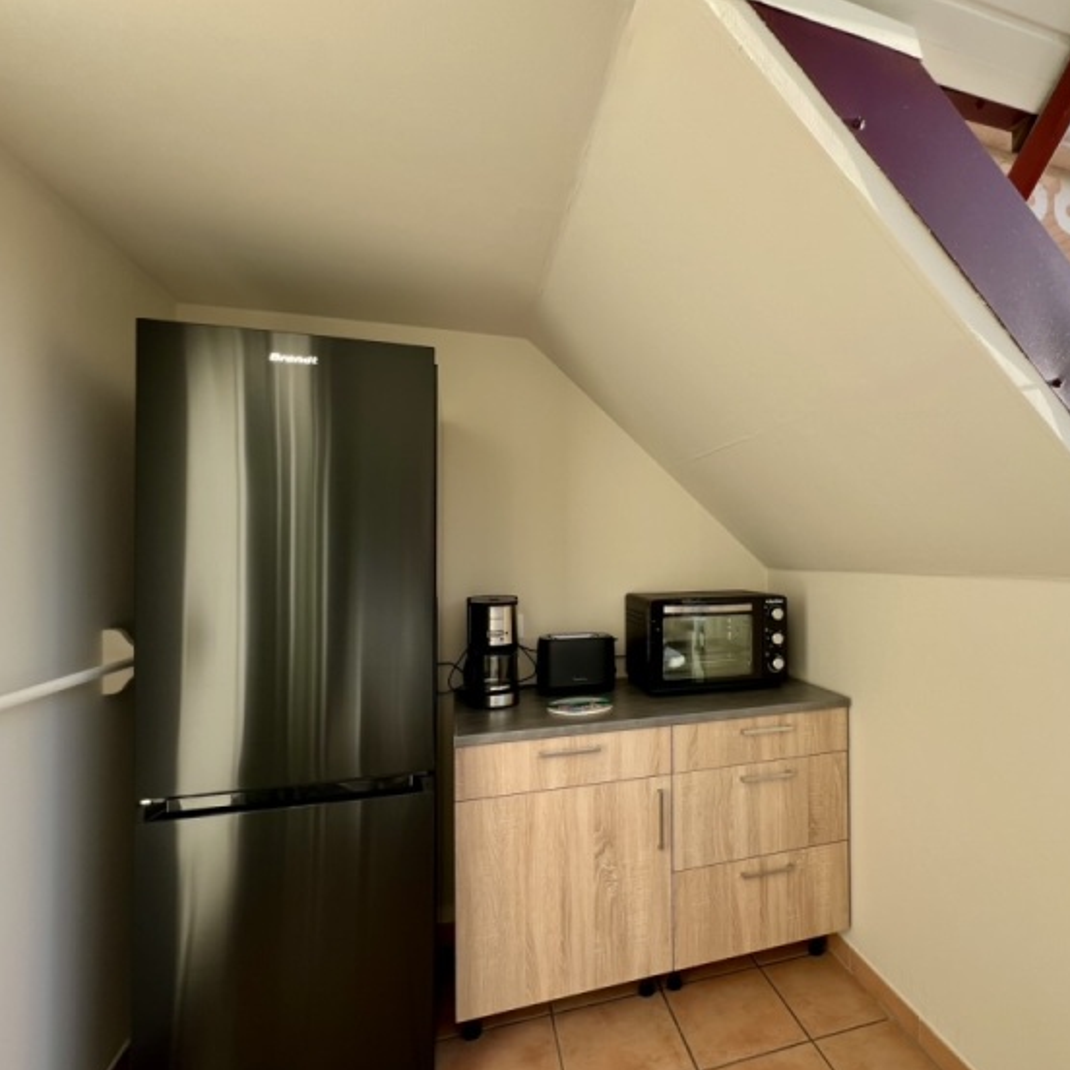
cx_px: 680
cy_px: 551
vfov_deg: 87.4
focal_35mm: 16
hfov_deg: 85.4
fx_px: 560
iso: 32
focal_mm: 1.57
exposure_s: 1/412
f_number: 1.8
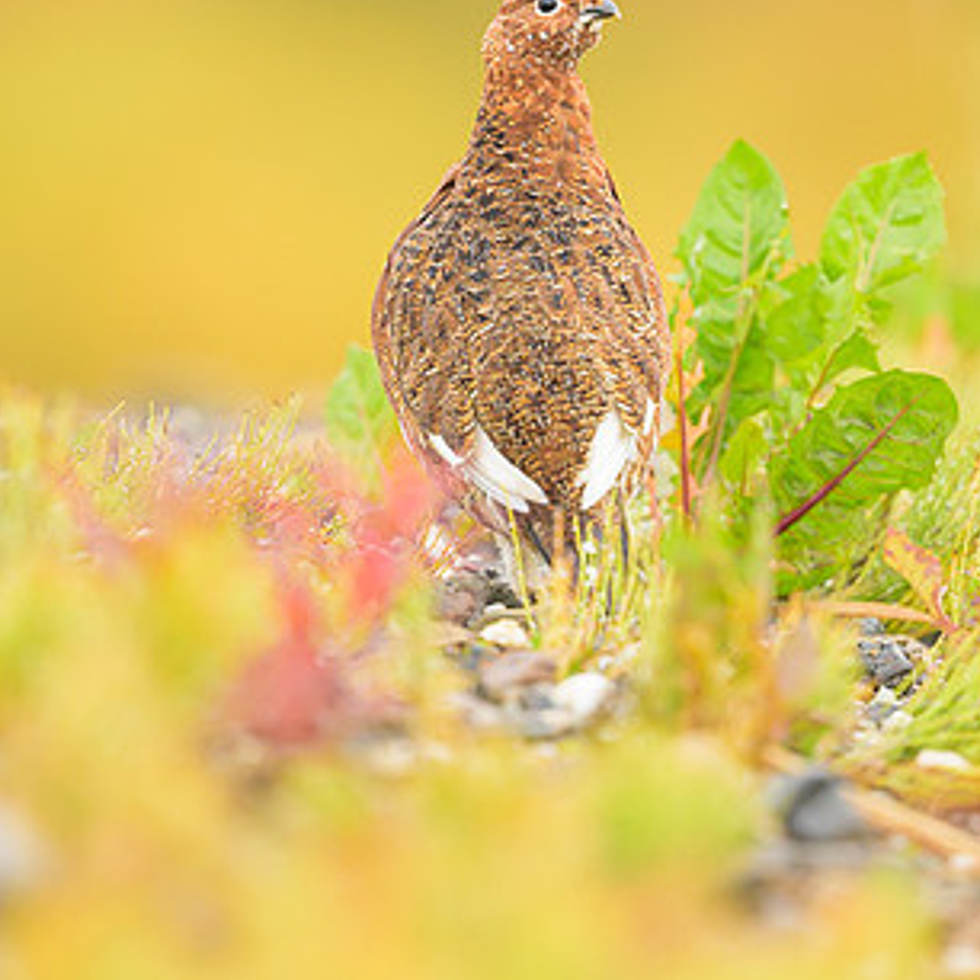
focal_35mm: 766
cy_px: 254
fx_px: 24535
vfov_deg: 2.3
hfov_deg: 2.3
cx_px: 702
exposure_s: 1/800
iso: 1000
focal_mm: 400
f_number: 2.8
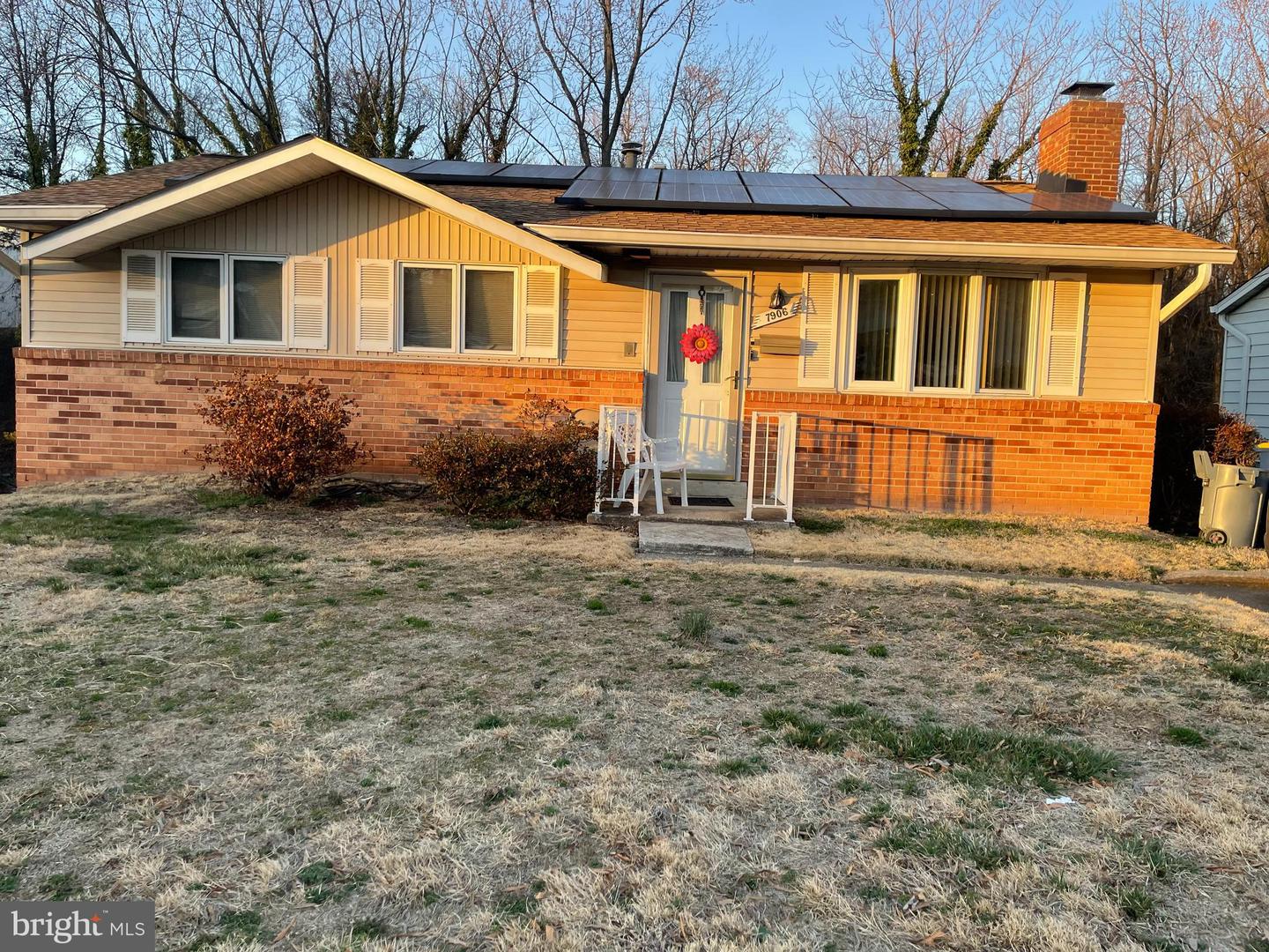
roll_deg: -0.9
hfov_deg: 67.3
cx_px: 634
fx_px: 953
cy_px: 476
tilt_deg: -5.1
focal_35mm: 26
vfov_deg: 53.1
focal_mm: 4.2
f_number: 1.6
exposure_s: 1/401
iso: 32
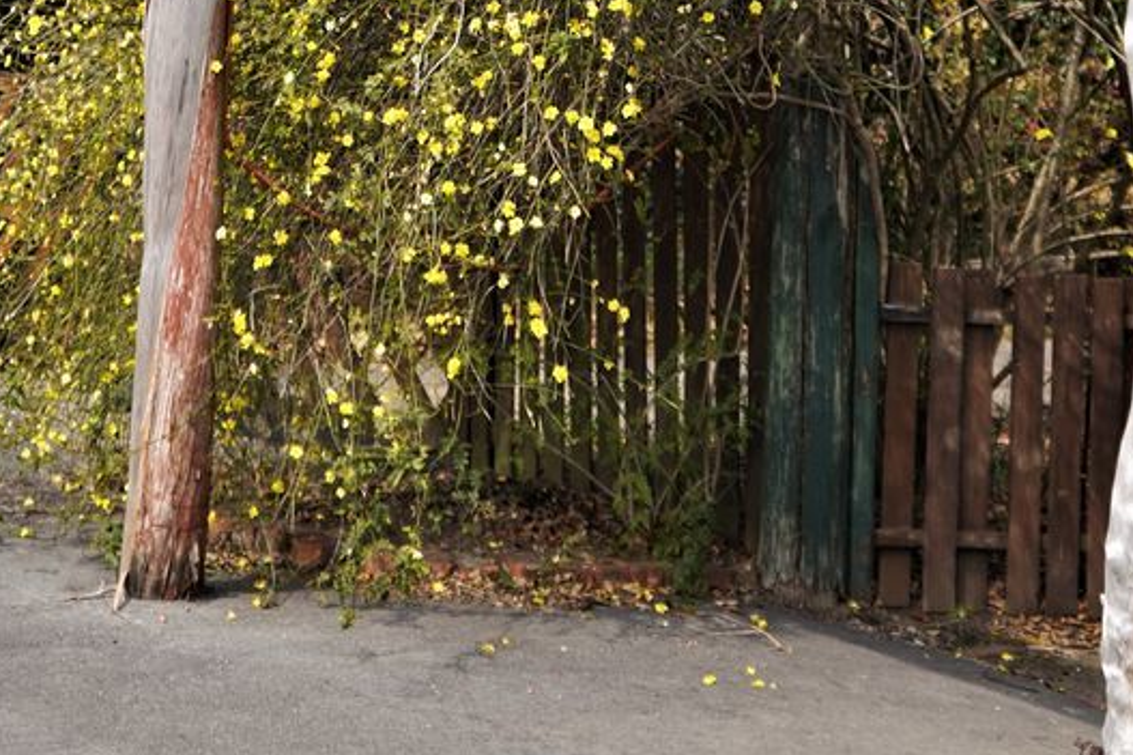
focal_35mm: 82
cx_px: 613
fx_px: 2580
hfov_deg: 24.8
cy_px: -99
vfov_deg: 16.1
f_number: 4
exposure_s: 1/2000
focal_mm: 36
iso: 400
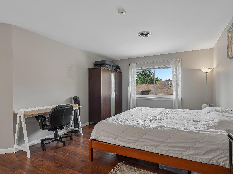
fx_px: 121
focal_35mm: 18
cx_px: 128
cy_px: 89
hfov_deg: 87.5
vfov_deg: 71.6
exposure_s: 1/15
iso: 400
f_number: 9
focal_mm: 16
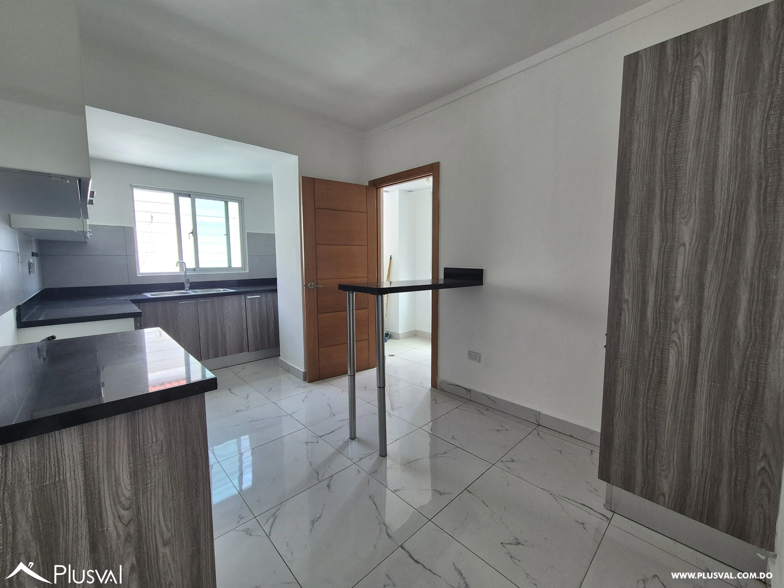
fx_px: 294
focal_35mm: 13
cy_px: 294
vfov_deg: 89.9
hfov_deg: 106.2
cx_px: 392
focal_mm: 2.2
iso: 100
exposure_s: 1/100
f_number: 2.2
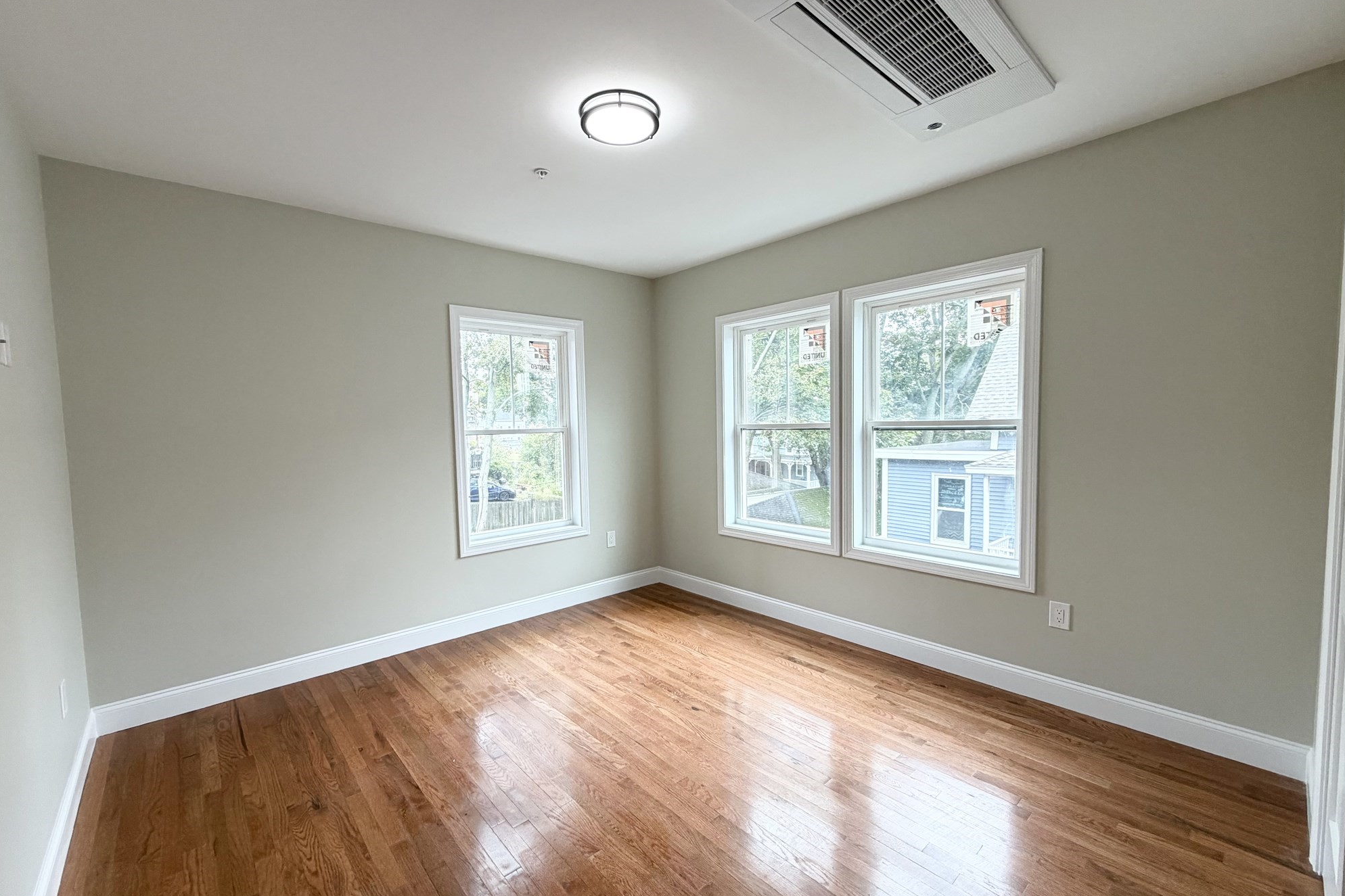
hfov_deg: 100.4
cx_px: 659
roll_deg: +0.2
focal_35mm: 15
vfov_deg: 77.3
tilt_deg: -3.8
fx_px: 560
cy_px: 459
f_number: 2.2
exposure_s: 1/120
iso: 125
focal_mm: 2.22
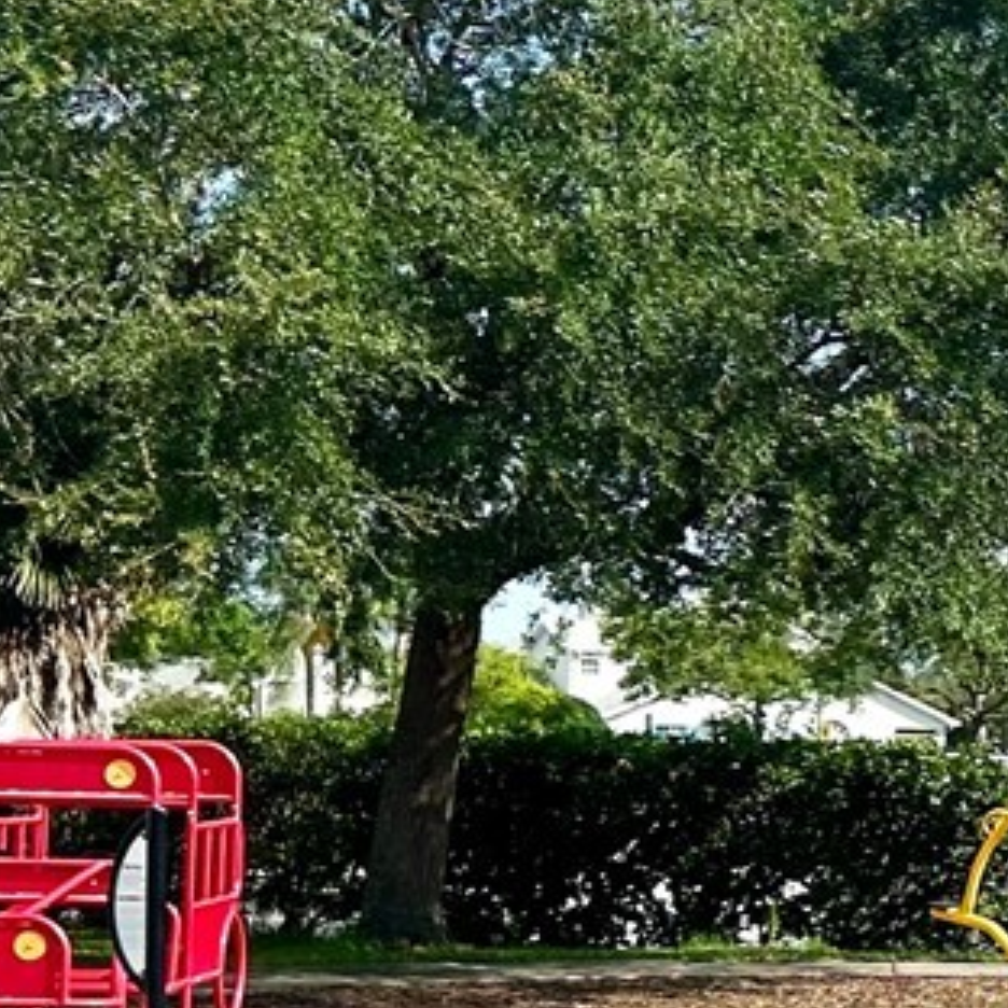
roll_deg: -0.8
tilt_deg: +2.3
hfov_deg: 12.7
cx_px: 2113
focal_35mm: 118
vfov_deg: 14.8
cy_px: 653
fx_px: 3888
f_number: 1.5
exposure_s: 1/4274
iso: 50
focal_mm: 5.7
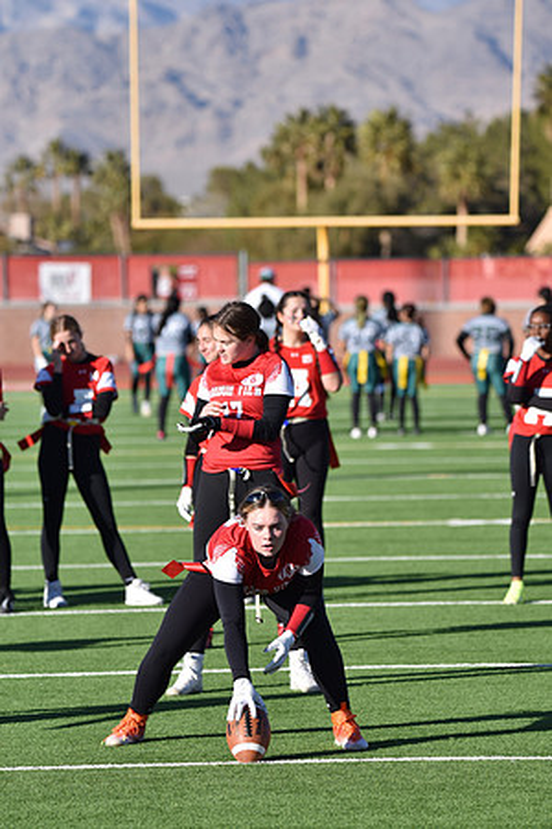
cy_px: 414
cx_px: 276
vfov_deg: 8.6
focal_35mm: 240
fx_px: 5520
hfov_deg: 5.7
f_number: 5.3
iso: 180
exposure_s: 1/1000
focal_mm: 240
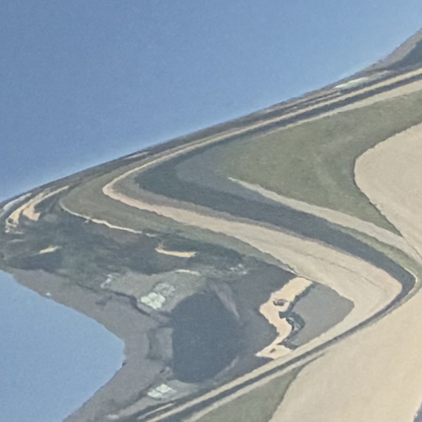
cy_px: -570
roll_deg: -3.2
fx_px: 1503
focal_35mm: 109
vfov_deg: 12.7
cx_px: -759
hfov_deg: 11.4
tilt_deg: -4.9
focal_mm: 2.22
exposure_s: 1/498
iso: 64
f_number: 2.2
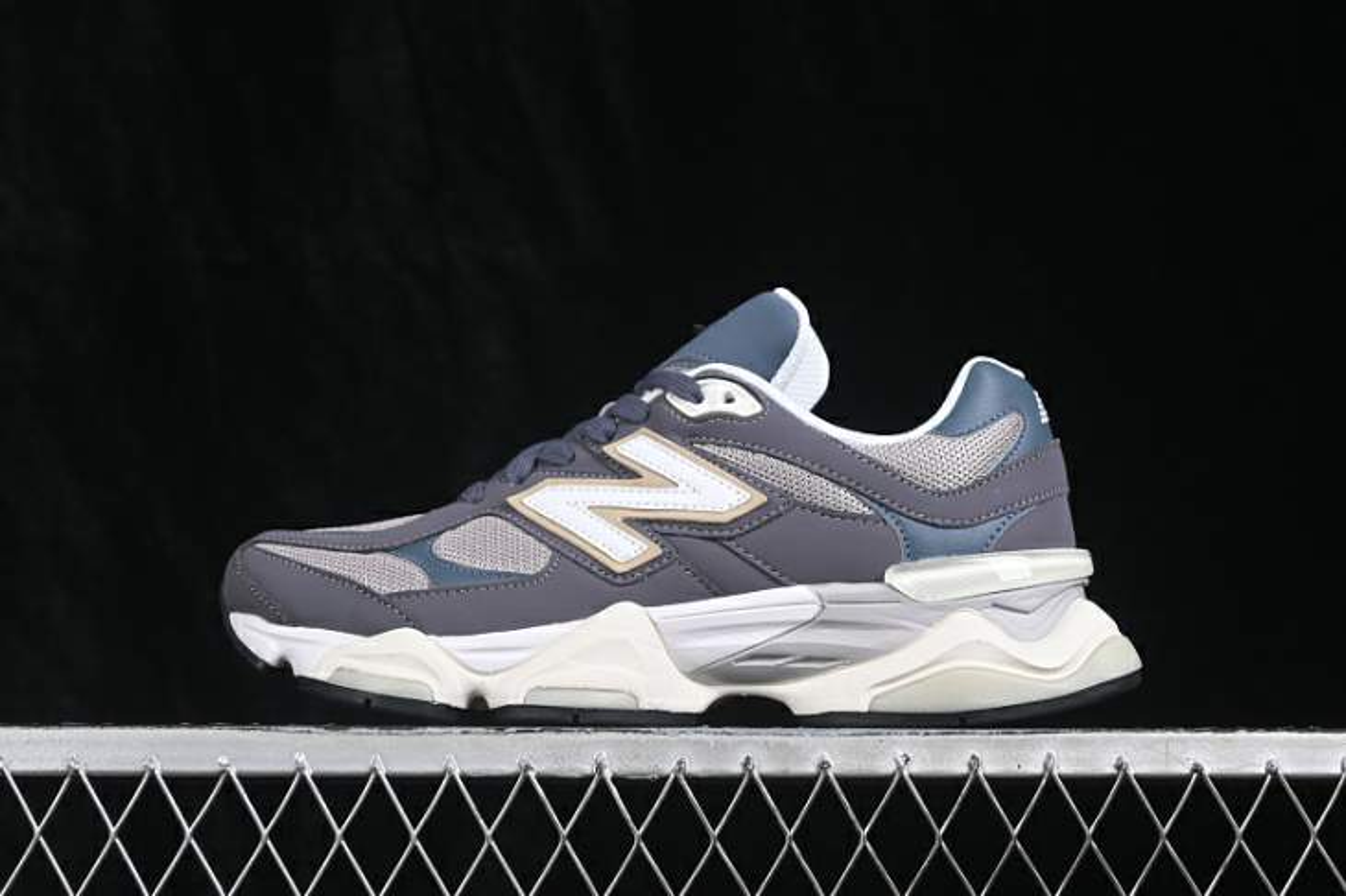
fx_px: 2803
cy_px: 448
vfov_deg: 18.2
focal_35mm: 75
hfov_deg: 27.0
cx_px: 673
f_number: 7.1
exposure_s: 1/80
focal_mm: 50
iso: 160
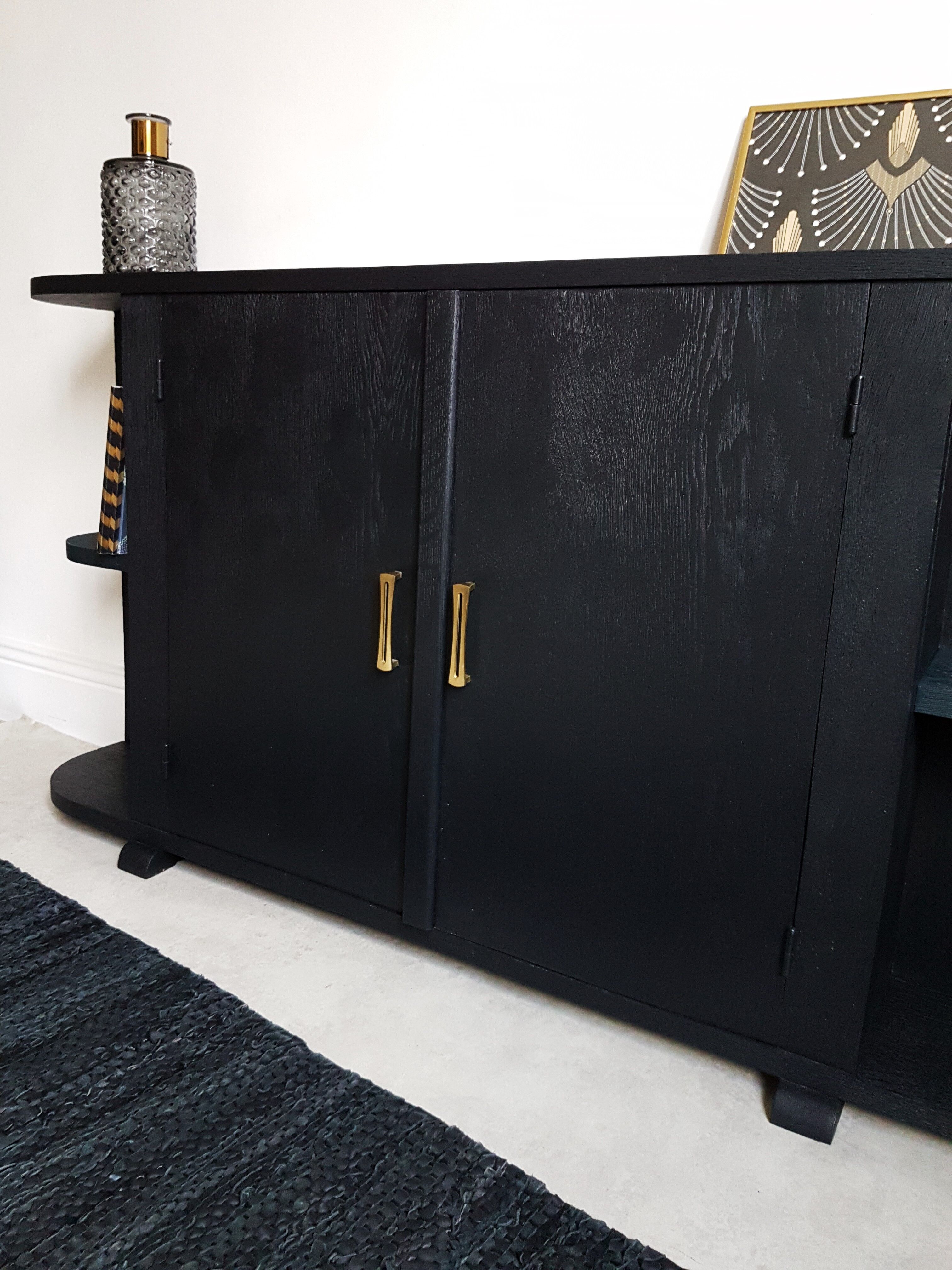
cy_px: 635
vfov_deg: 67.3
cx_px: 476
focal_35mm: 26
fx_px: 953
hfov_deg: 53.1
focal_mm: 4.2
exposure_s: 1/19
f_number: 1.7
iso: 200
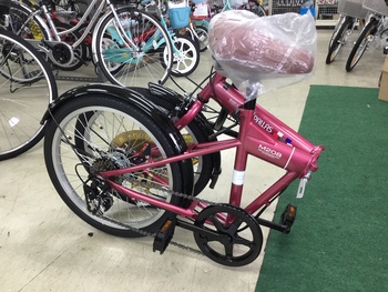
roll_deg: +2.7
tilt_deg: -22.4
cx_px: 194
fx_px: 348
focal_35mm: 31
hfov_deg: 58.3
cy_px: 146
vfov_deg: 45.5
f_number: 2.4
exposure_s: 1/30
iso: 100
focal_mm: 3.3
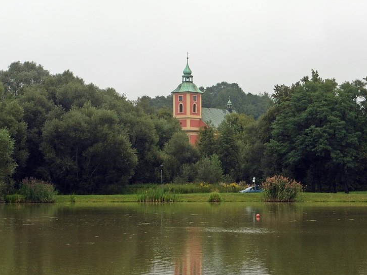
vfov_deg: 17.0
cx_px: 211
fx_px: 922
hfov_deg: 22.5
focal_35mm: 87
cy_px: 154
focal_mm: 12.5
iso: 100
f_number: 5.6
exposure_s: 1/100
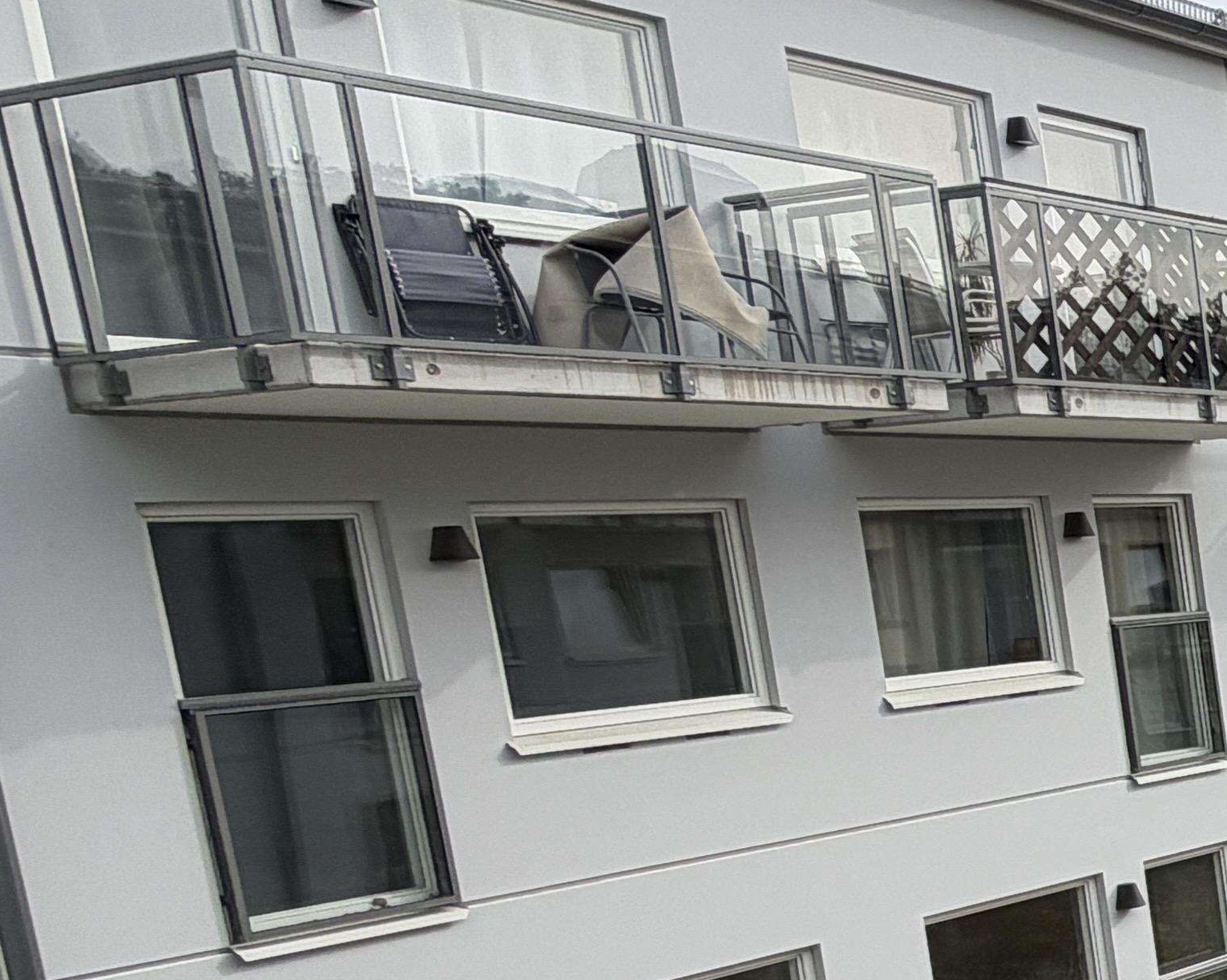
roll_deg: +3.2
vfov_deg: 29.1
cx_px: 2176
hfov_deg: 22.5
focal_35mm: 51
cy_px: 773
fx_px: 1852
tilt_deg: -8.6
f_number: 2.2
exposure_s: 1/770
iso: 25
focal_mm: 2.22
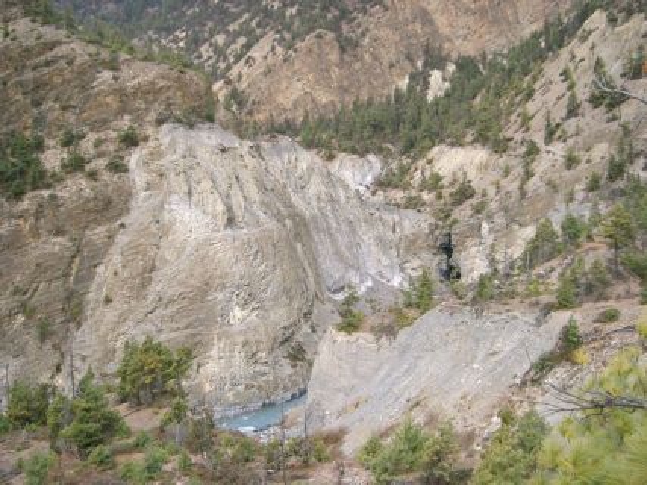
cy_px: 242
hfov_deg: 47.9
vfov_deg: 36.8
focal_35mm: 39
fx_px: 729
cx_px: 324
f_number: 2.8
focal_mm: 8
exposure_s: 1/800
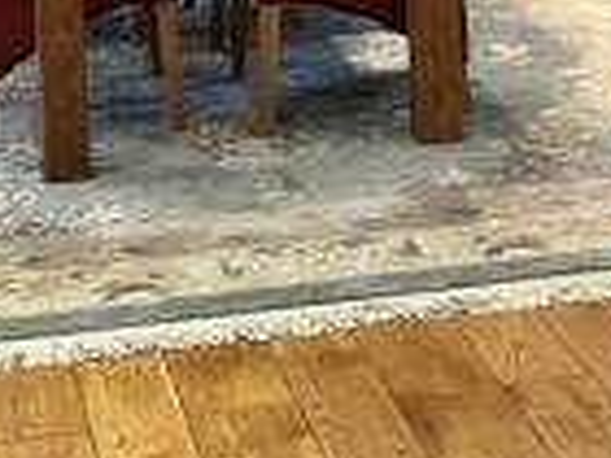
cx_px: 268
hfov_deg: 18.2
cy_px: -377
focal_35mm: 108
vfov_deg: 12.5
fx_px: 1906
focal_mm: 5.1
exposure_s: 1/50
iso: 200
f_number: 1.6
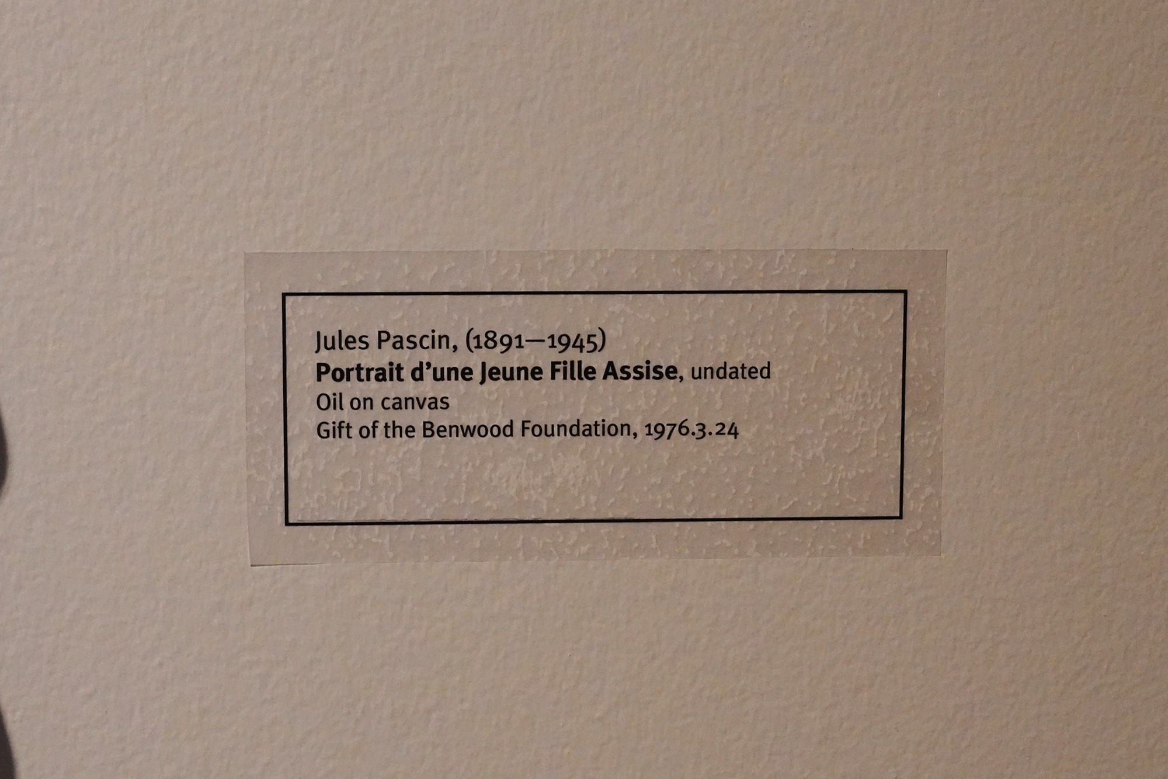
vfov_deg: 28.7
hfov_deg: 41.9
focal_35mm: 47
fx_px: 1525
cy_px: 390
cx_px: 584
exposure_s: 1/125
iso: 6400
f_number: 7.1
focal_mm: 47
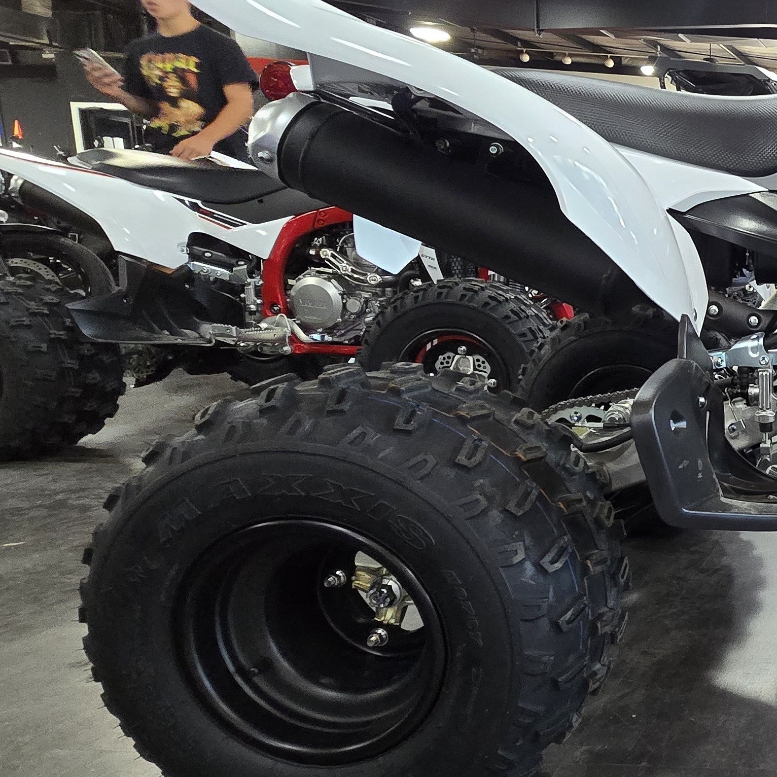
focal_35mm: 30
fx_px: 762
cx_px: 934
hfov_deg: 39.1
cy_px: 373
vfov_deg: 54.0
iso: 500
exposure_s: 1/60
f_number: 2.2
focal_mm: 2.2
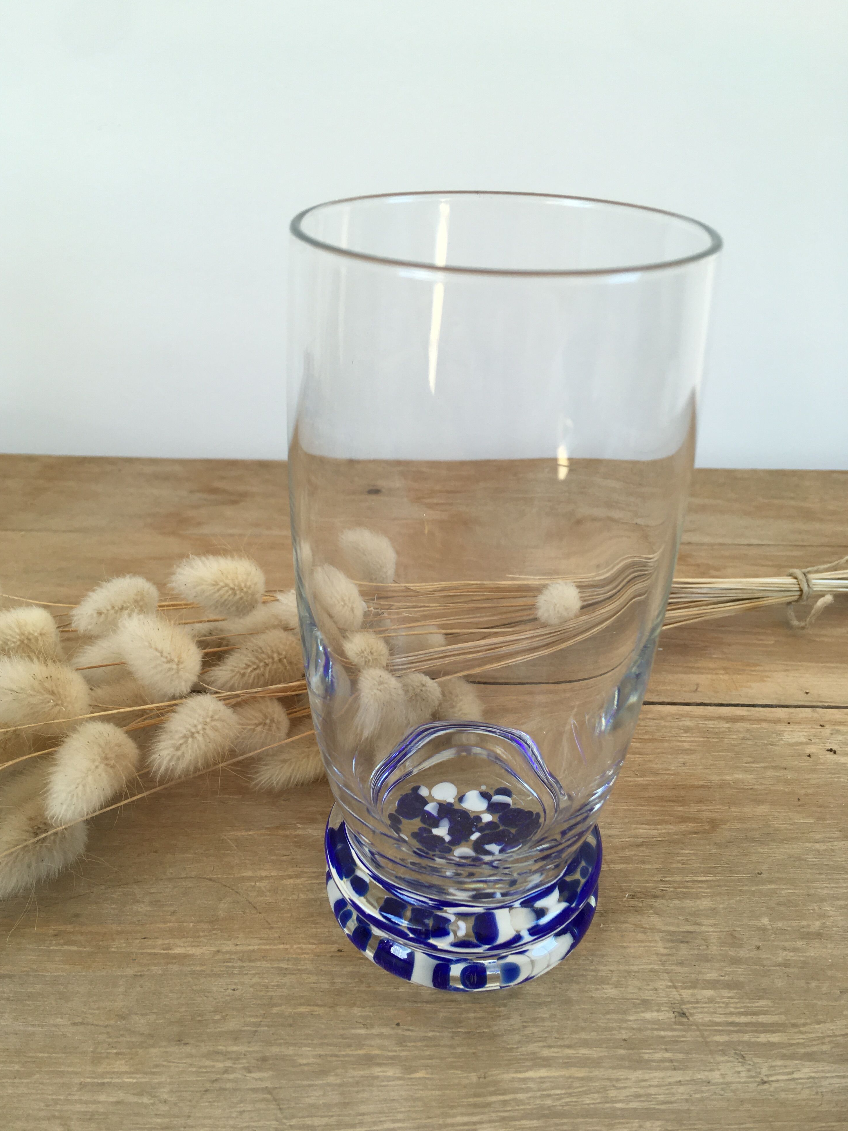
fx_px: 980
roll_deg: -2.3
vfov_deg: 60.0
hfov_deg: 46.8
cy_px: 573
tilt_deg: -28.3
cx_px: 413
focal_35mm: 30
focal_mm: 4.15
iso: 32
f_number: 2.2
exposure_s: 1/50
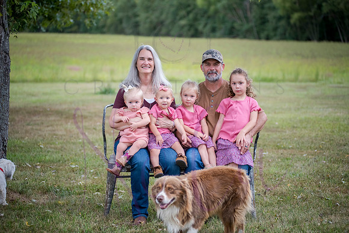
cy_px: 116
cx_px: 174
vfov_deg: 17.1
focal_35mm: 80
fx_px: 776
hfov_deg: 25.4
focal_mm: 80
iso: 400
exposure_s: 1/640
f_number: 2.8
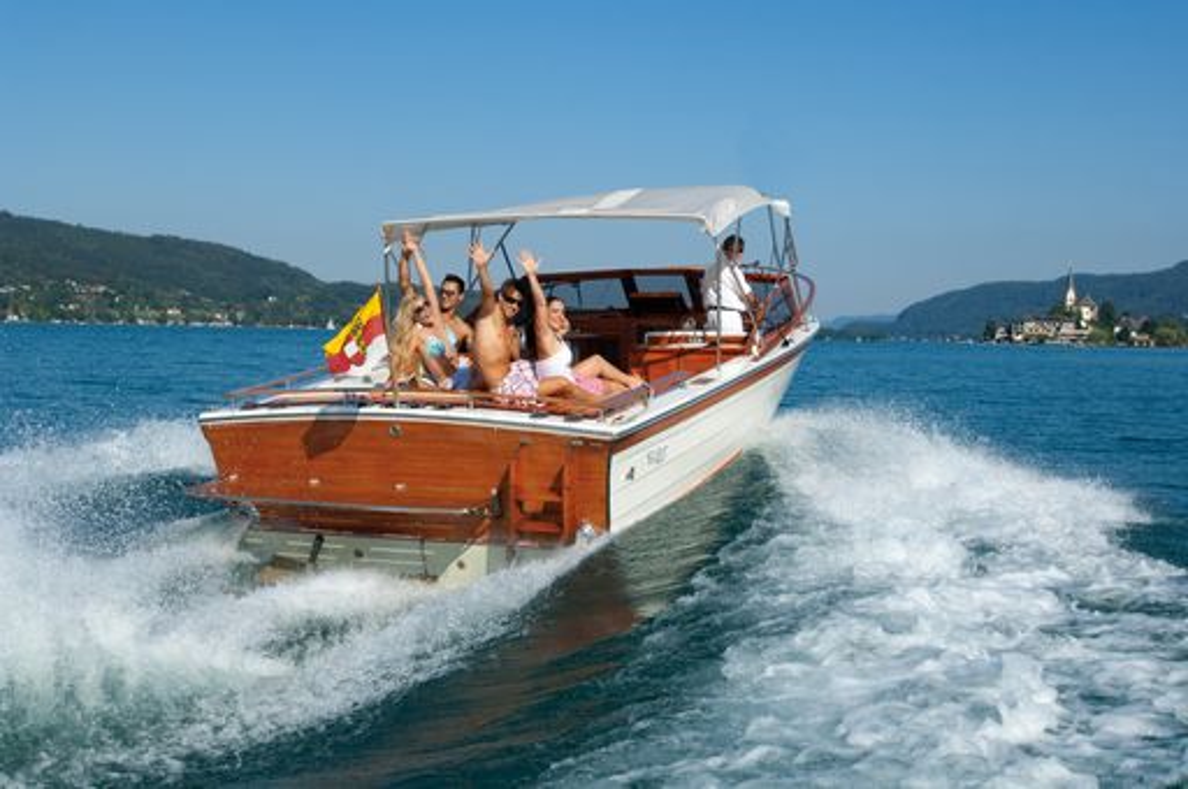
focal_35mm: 45
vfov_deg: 29.8
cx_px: 594
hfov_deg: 43.7
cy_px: 394
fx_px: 1483
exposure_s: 1/1250
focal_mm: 30
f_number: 5.6
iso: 200
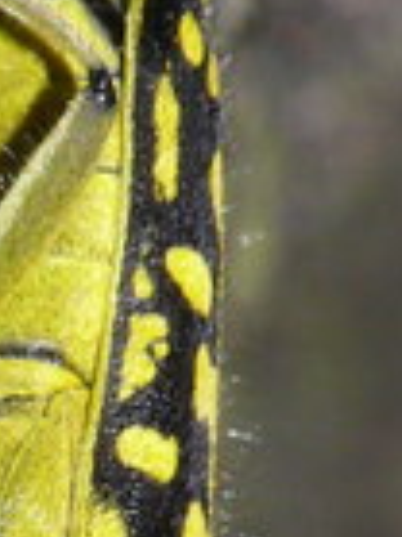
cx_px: -131
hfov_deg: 1.7
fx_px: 13461
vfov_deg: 2.3
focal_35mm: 868
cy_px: 514
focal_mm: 39.6
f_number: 11
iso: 200
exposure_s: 1/200
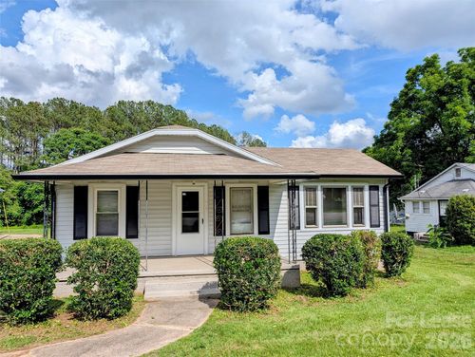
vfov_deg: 56.9
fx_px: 330
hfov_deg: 71.5
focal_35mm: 24
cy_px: 178
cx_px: 238
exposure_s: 1/2252
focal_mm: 6.9
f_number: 1.68
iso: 19
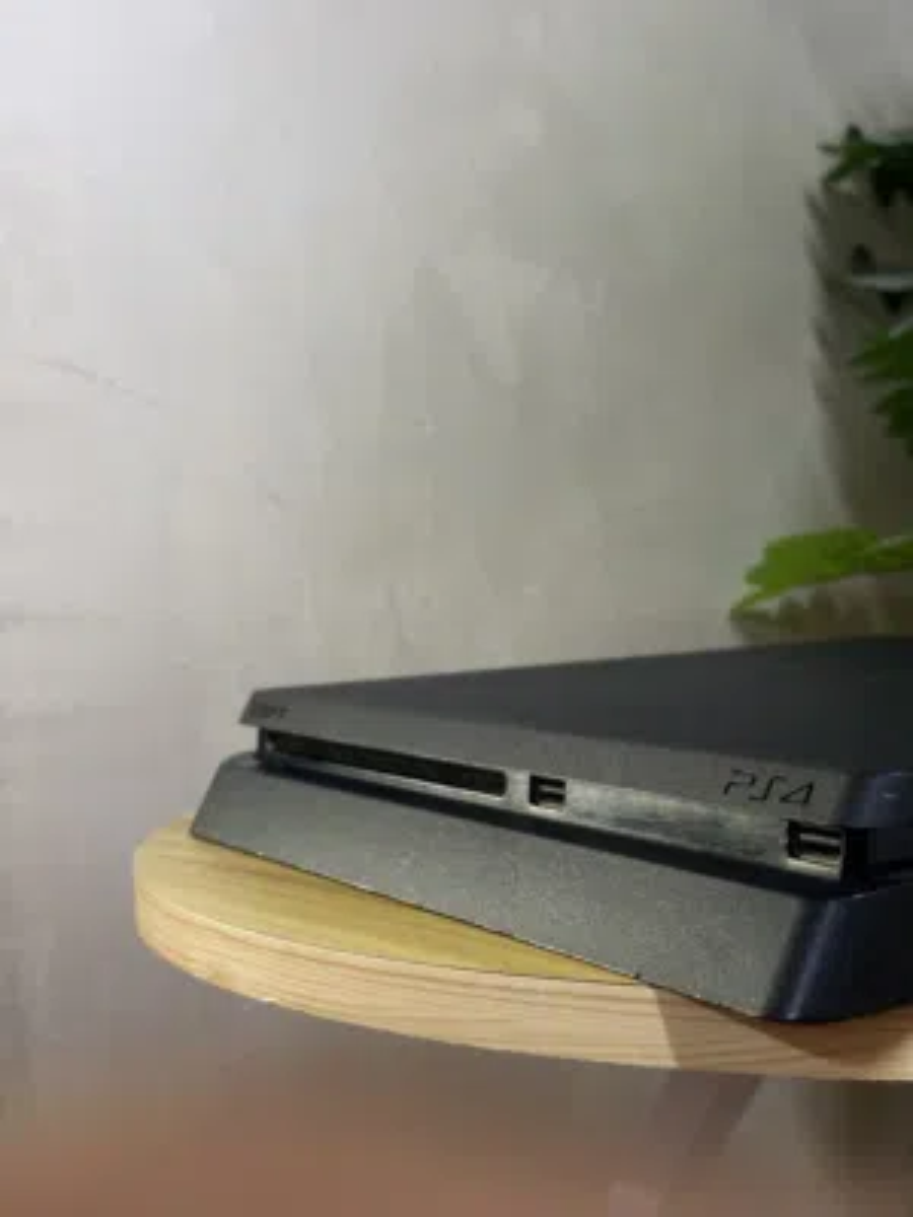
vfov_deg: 39.7
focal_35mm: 48
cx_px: 456
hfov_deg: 30.3
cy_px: 608
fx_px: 1688
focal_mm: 6.86
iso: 400
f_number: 1.78
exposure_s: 1/40
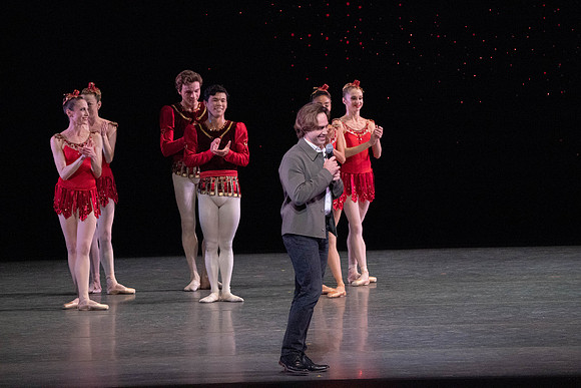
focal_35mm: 318
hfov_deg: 6.5
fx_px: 5133
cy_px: 194
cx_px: 290
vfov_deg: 4.3
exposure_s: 1/500
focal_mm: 318
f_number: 10
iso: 16000
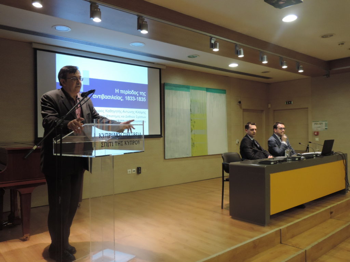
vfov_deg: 46.8
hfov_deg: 60.0
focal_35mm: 30
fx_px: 303
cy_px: 131
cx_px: 175
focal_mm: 5.3
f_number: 3.1
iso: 360
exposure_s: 1/30
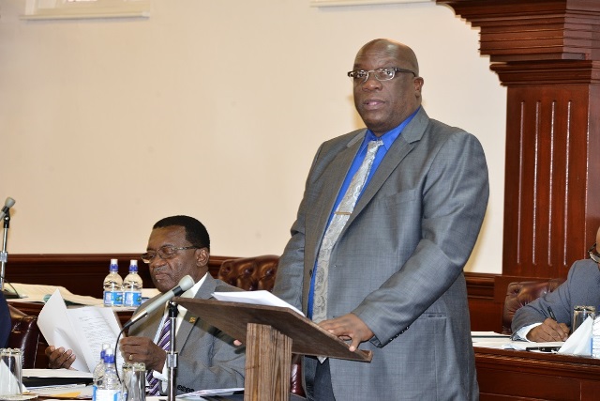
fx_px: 2500
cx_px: 300
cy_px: 200
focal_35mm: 150
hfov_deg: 13.7
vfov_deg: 9.2
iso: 1600
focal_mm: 150
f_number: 8
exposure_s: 1/60
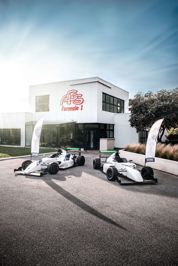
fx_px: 215
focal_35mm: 29
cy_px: 133
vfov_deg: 63.6
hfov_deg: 45.0
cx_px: 89
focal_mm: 29
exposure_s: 1/1250
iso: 320
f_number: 4
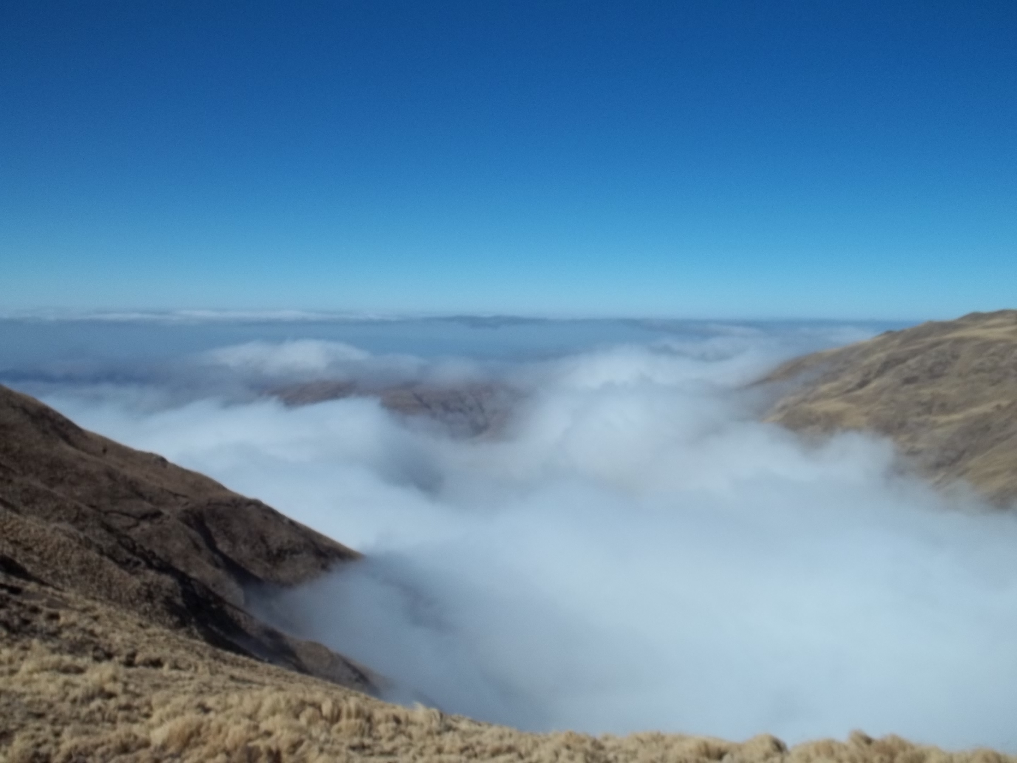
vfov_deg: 42.9
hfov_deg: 55.4
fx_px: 970
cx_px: 508
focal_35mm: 33
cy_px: 382
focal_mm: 5.9
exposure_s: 1/320
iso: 64
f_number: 8
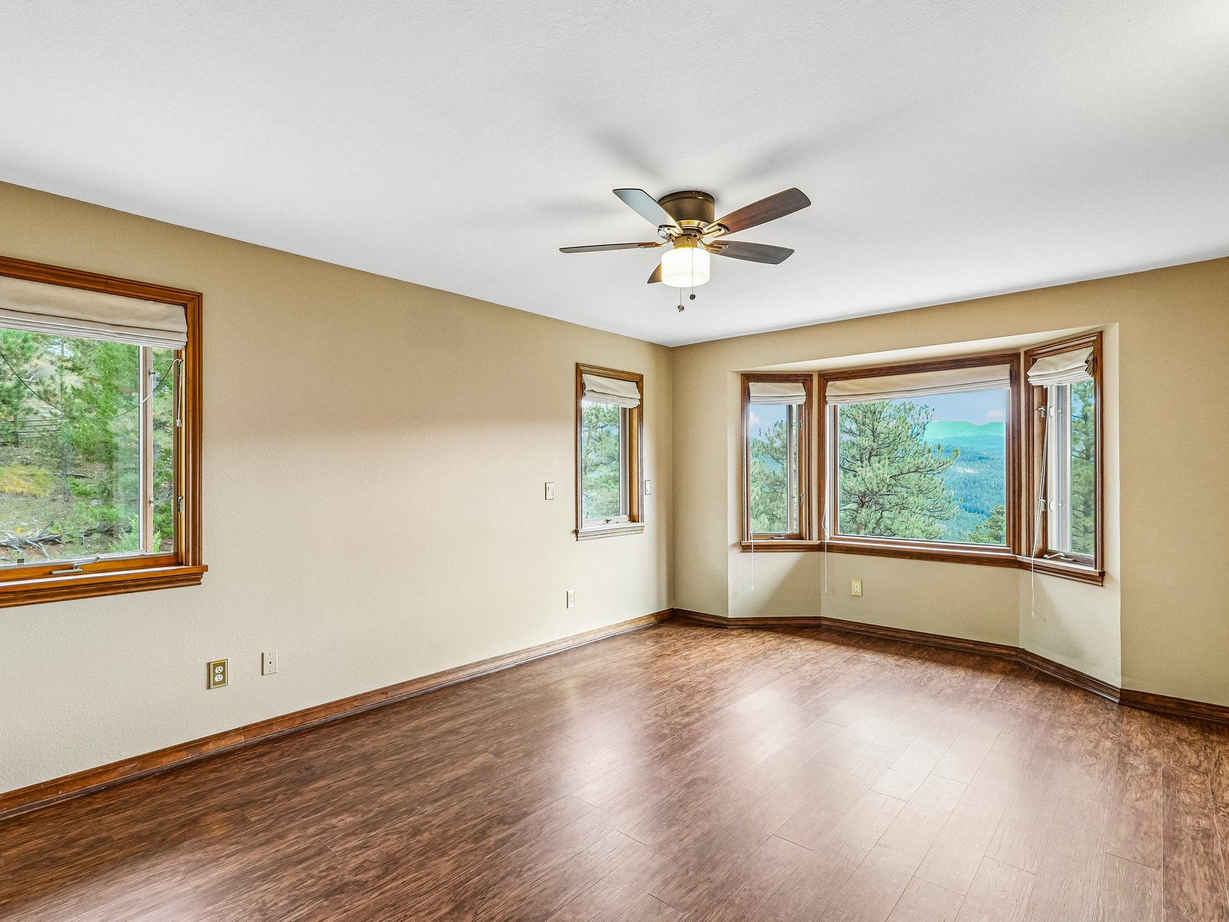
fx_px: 604
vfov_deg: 74.7
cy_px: 462
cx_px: 576
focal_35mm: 17
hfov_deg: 90.9
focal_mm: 10
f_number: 8
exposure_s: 1/5
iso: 800
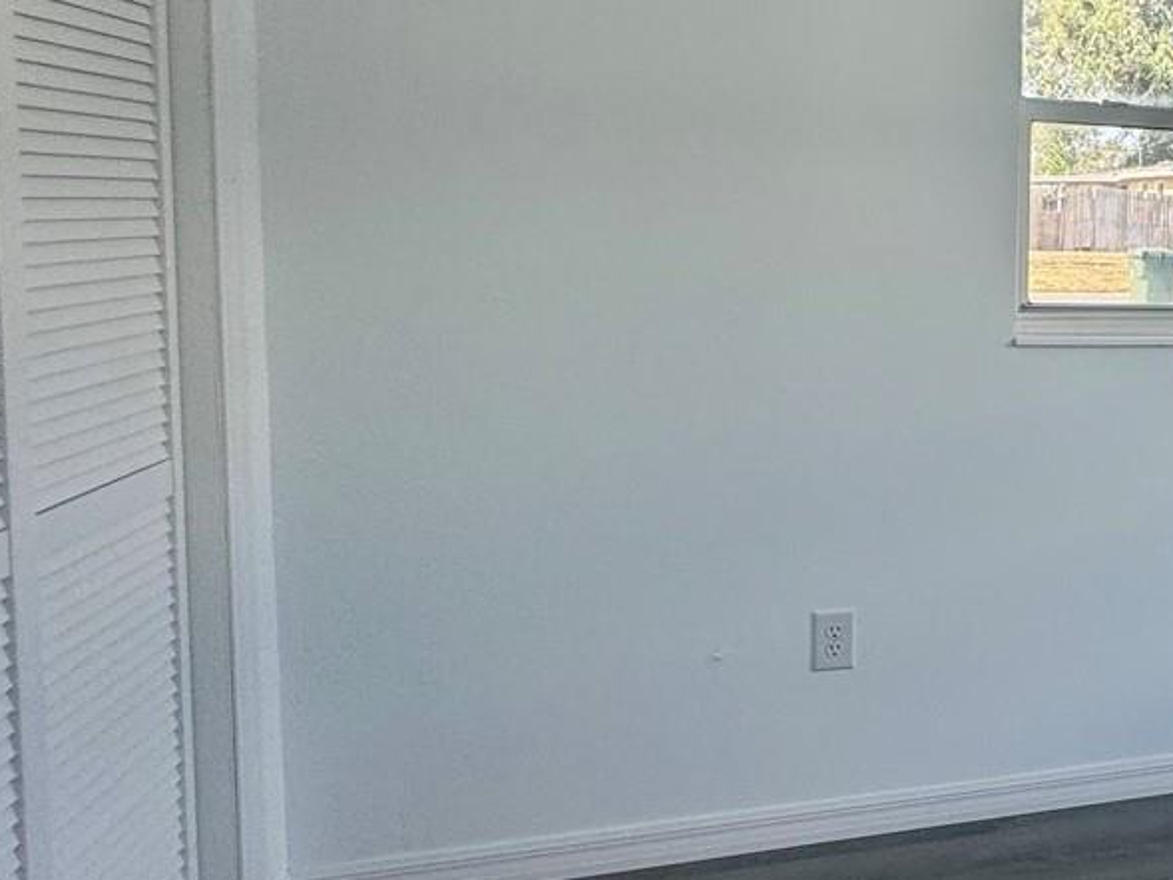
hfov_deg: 39.7
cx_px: 1296
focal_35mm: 38
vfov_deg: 37.5
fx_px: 1288
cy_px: 334
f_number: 2.2
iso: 40
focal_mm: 2.22
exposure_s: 1/99
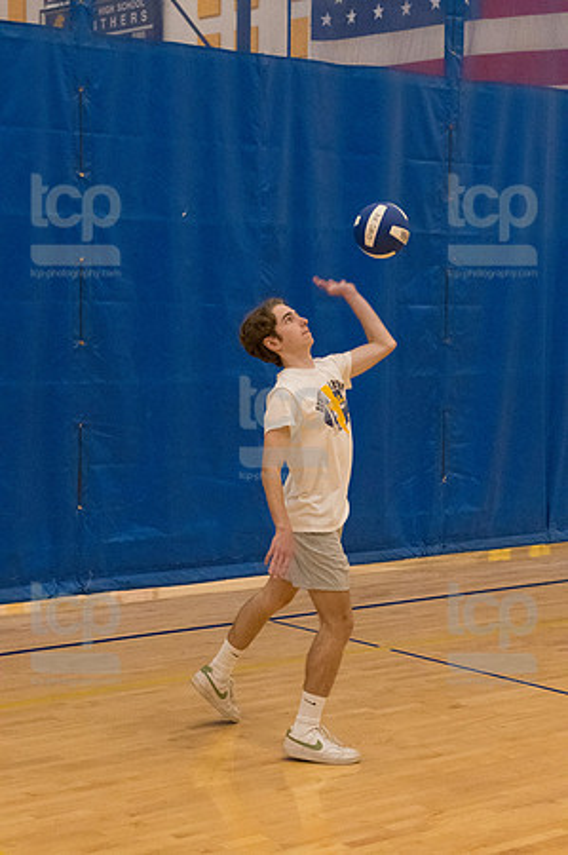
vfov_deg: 28.1
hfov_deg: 18.9
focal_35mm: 72
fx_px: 1708
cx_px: 284
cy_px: 428
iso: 10000
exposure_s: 1/400
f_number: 5.6
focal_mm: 48
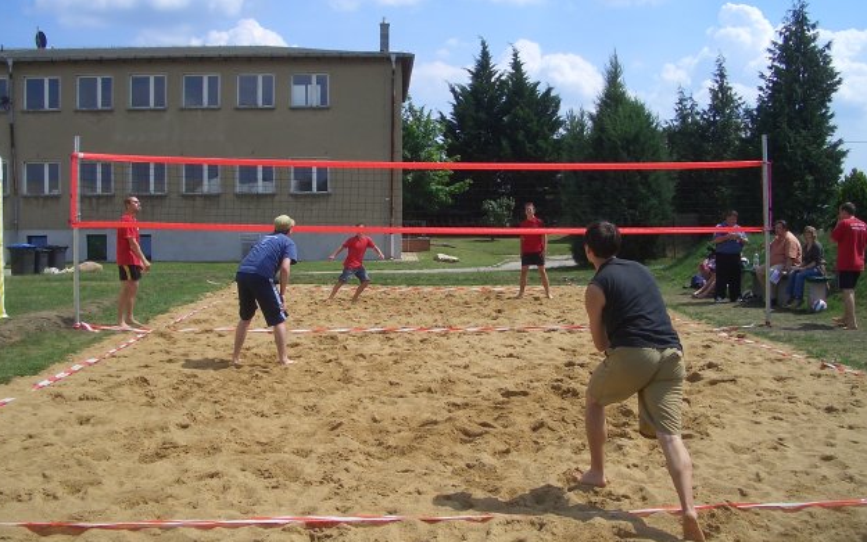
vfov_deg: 33.6
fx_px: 898
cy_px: 265
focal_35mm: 38
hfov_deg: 51.5
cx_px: 427
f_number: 4.3
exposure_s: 1/640
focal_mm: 5.8
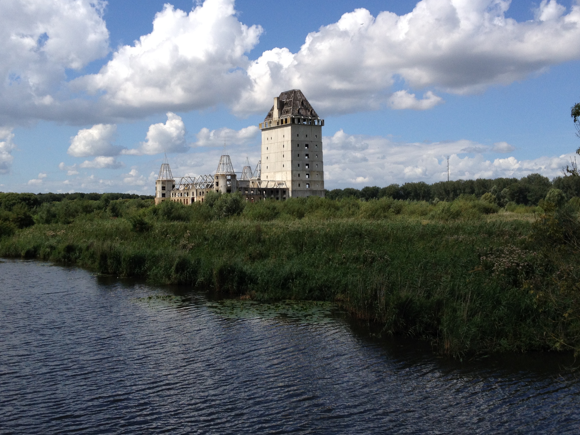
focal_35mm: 45
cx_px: 264
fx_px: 754
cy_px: 191
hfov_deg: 42.0
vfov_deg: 32.1
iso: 50
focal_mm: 4.28
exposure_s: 1/2404
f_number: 2.4
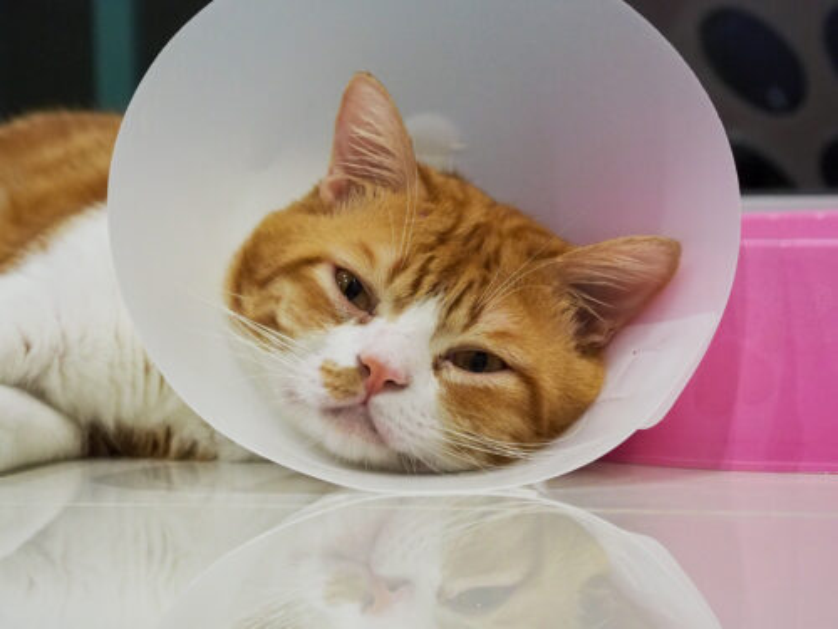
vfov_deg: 8.6
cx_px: 419
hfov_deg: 11.5
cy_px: 314
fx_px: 4164
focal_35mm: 172
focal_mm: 86
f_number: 4.5
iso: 3200
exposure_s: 1/125
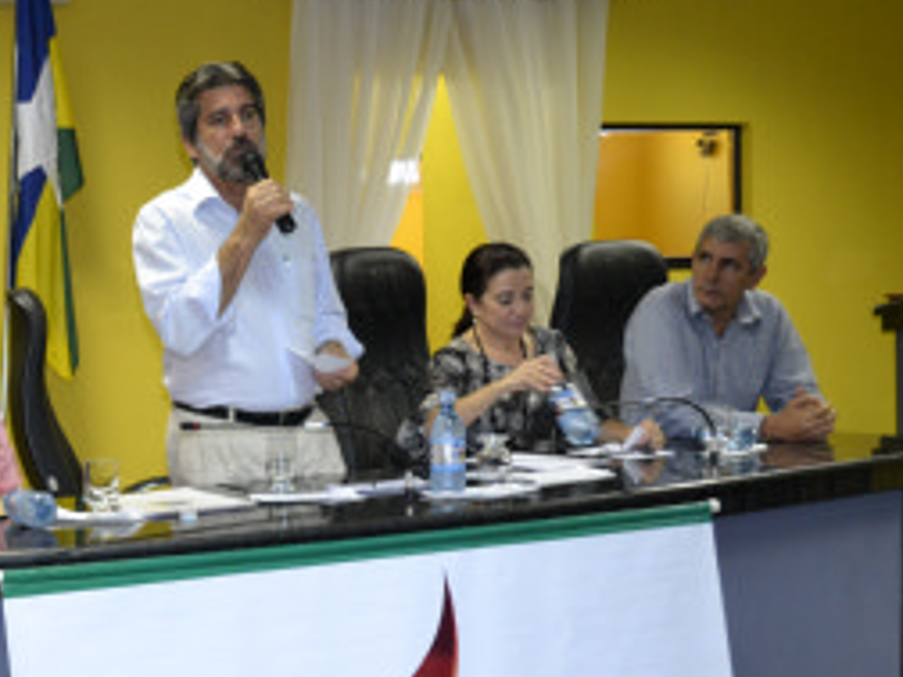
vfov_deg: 23.1
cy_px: 485
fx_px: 1643
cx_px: 39
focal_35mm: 63
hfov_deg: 29.1
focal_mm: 22
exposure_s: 1/60
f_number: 3.8
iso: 1400
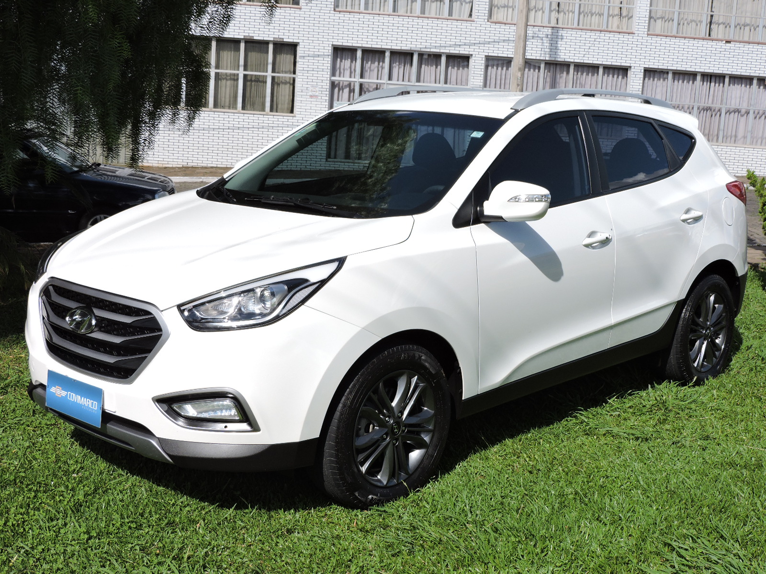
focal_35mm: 47
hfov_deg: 40.4
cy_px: 287
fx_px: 1040
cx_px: 383
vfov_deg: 30.9
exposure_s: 1/1250
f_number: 3.5
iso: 100
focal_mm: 8.4
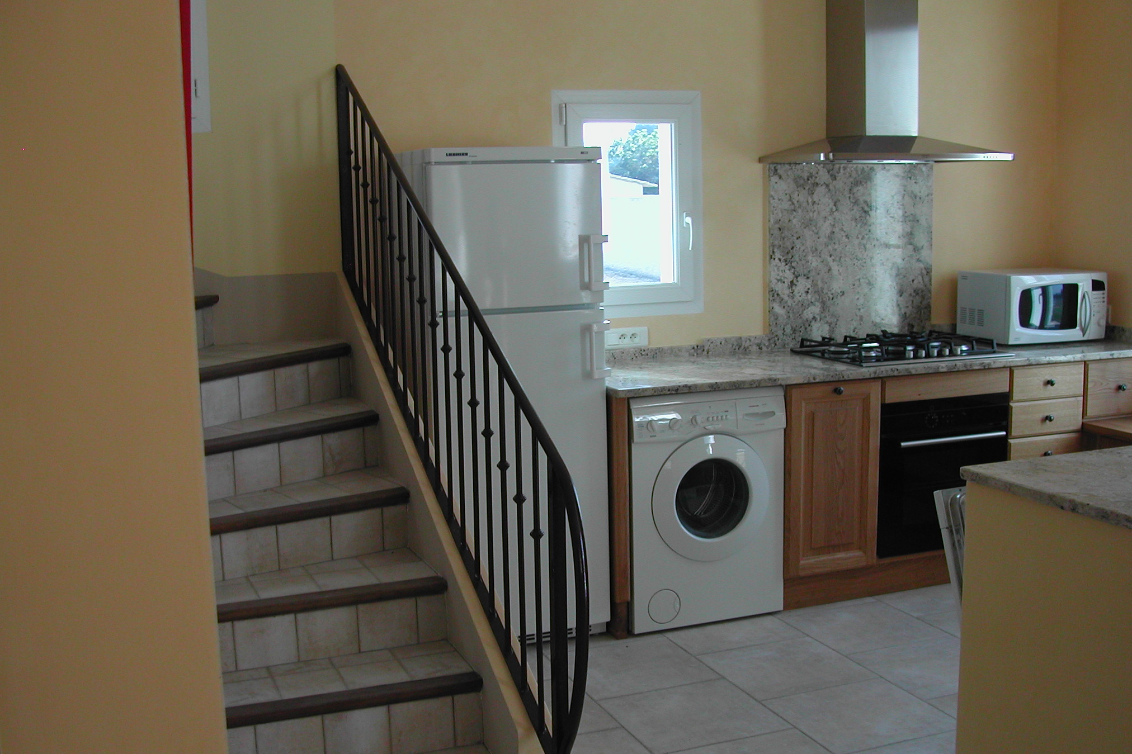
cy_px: 406
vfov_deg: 33.4
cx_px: 565
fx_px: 1258
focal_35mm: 40
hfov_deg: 48.5
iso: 100
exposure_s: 1/213
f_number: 2.8
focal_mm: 8
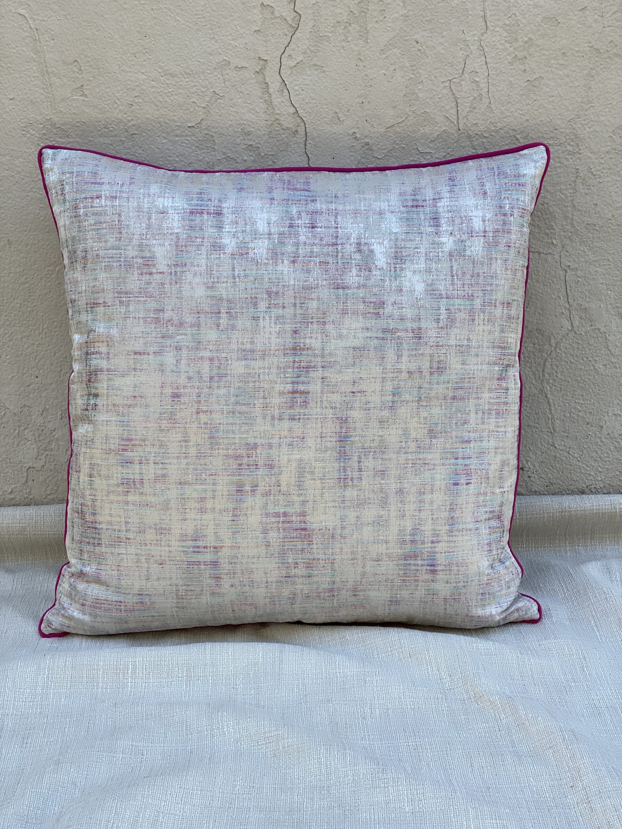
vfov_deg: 36.8
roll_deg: +1.6
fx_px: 1246
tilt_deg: -18.9
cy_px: 414
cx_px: 311
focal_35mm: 52
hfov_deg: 28.0
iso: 20
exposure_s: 1/165
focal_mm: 6
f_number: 2
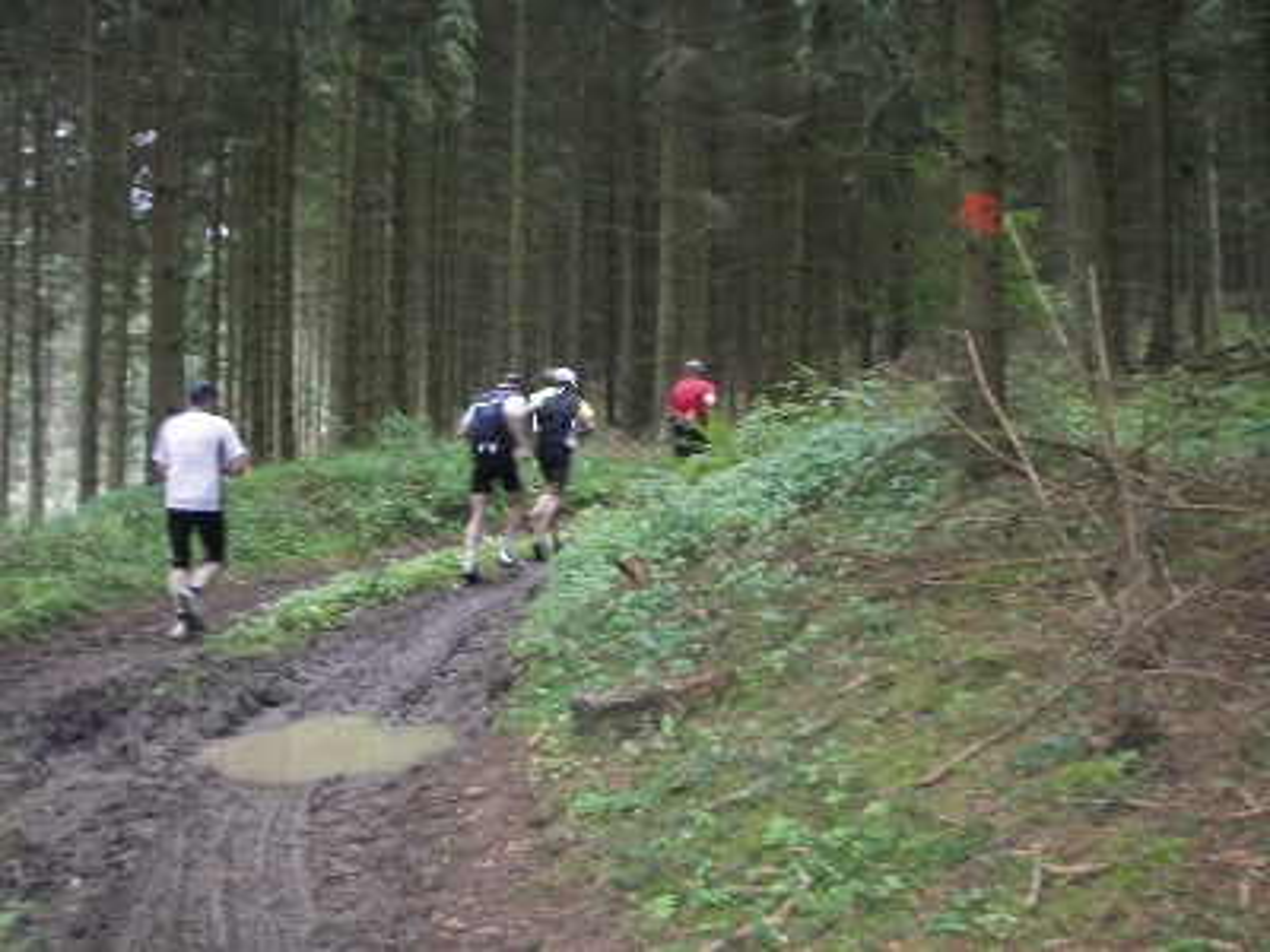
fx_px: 1394
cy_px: 476
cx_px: 635
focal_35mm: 38
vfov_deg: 37.7
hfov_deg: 49.0
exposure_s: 1/30
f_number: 3.3
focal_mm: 6.3
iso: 160
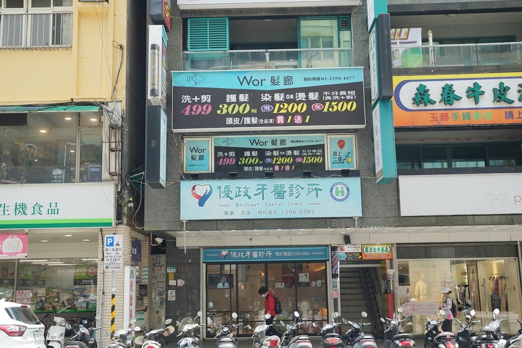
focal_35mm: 44
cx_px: 261
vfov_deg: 30.5
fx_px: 638
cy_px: 174
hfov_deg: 44.5
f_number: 4
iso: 250
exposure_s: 1/160
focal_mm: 44
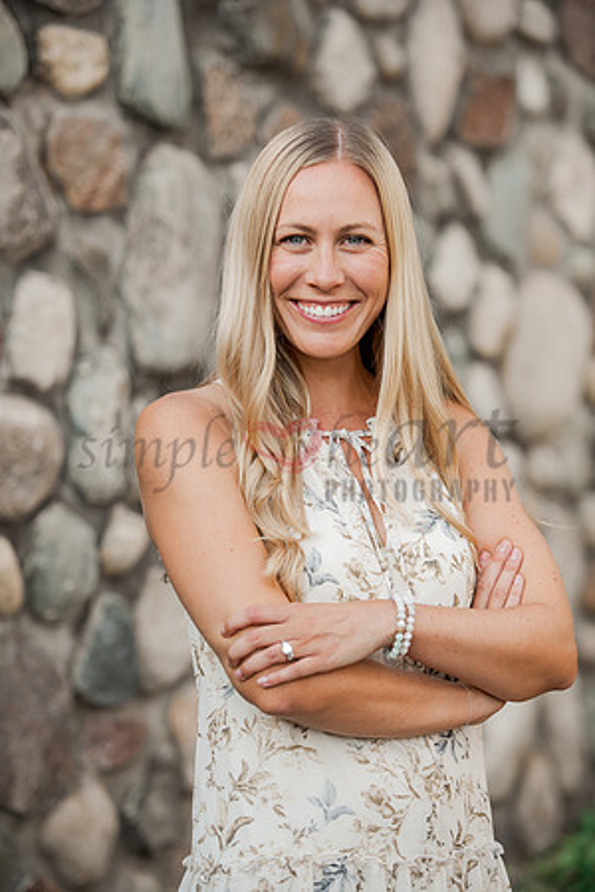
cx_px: 298
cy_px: 446
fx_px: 2975
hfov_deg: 11.4
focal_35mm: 120
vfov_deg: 17.1
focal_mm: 120
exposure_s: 1/500
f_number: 2.8
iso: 400
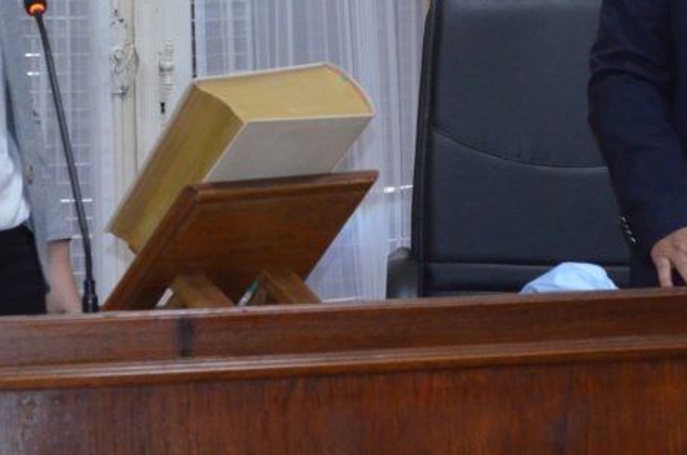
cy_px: -3
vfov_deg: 7.2
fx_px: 3622
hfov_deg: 10.8
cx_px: 366
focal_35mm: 190
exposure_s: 1/60
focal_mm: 55
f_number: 5.6
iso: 3200
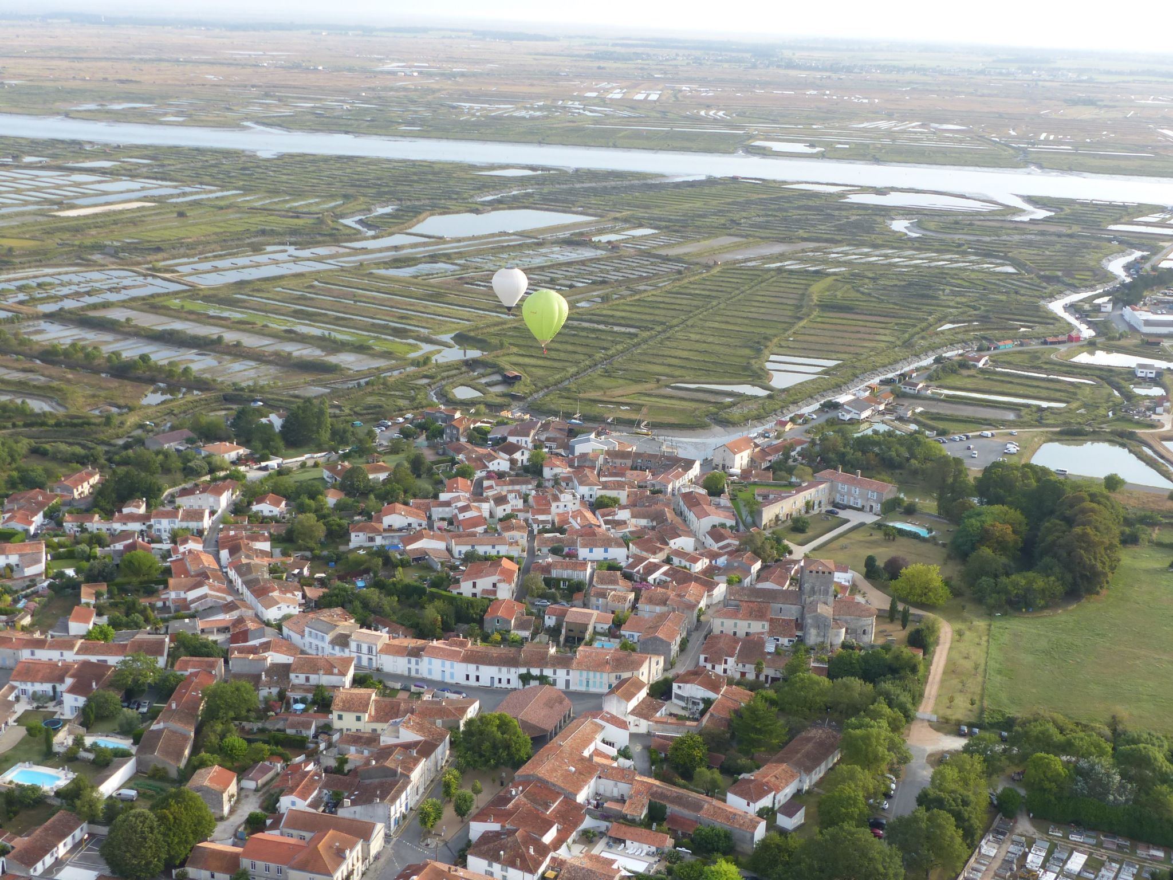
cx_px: 586
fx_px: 1525
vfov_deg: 32.2
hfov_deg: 42.1
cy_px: 440
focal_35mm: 45
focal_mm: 7.8
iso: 125
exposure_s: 1/250
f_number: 4
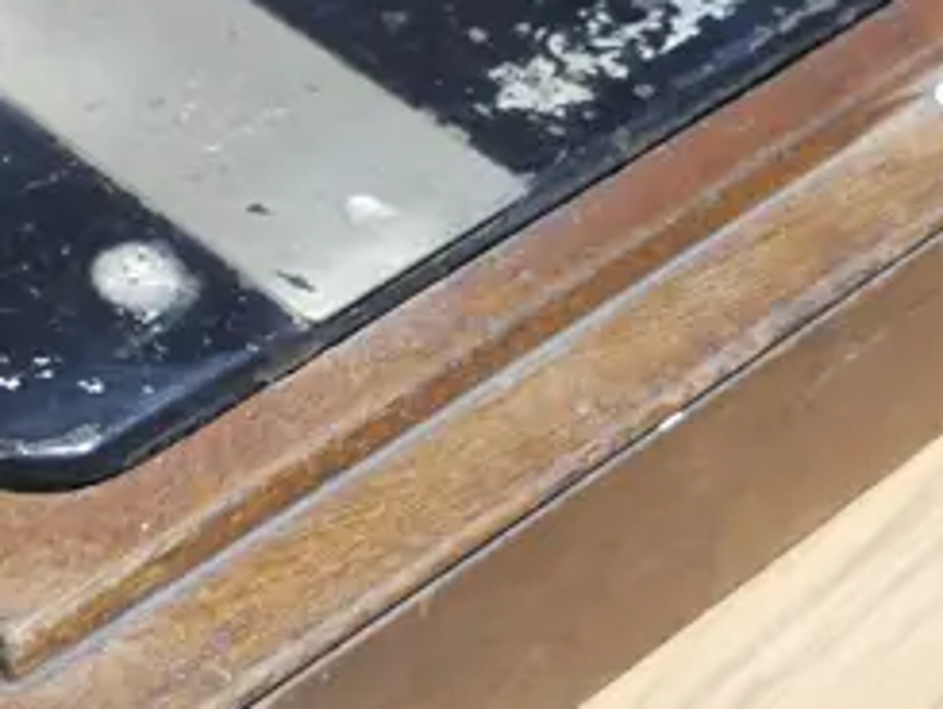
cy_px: -407
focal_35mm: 117
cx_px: 62
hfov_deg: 16.6
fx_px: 3189
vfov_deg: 12.0
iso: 640
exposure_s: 1/60
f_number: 3.5
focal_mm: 14
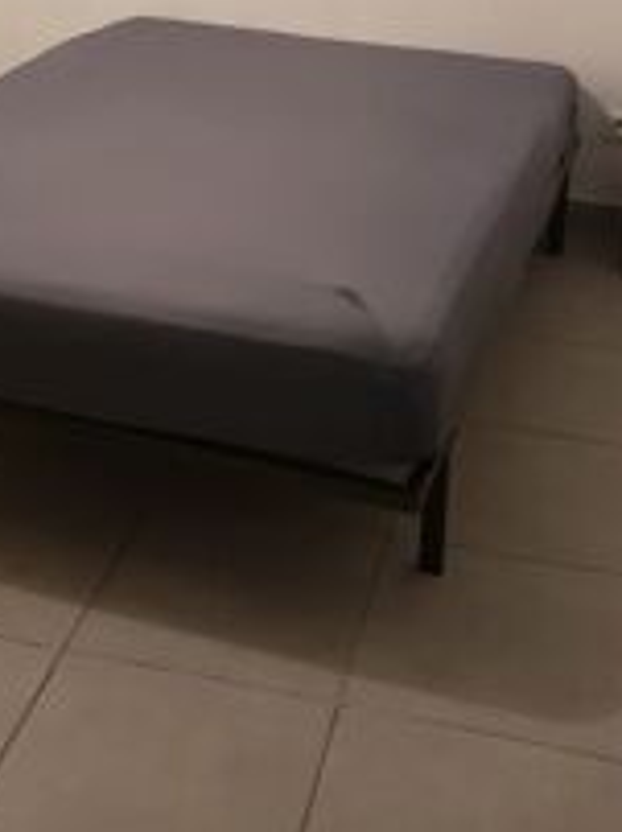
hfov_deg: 26.5
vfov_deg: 31.9
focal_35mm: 55
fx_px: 1320
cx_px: 301
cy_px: -27
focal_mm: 4.3
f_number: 1.5
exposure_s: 1/50
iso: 320
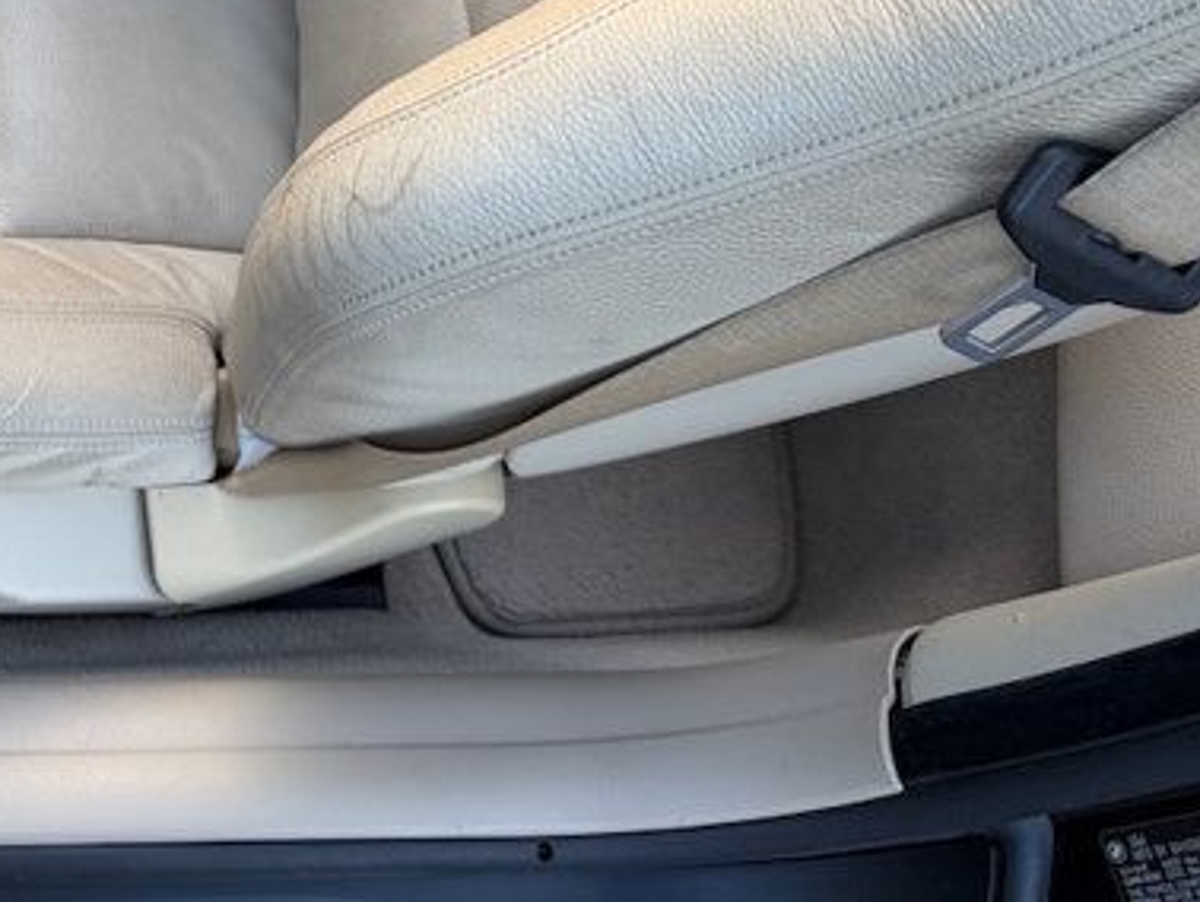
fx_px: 2255
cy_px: -140
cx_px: -168
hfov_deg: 27.0
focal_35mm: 65
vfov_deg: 21.2
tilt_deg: -62.1
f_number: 1.78
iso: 64
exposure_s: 1/121
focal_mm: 6.76
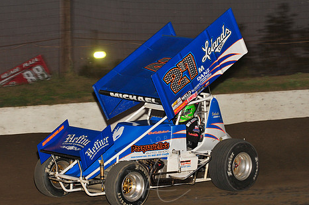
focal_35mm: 156
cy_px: 115
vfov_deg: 8.8
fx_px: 1338
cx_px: 165
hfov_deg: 13.2
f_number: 7.1
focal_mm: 125
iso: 1000
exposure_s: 1/320
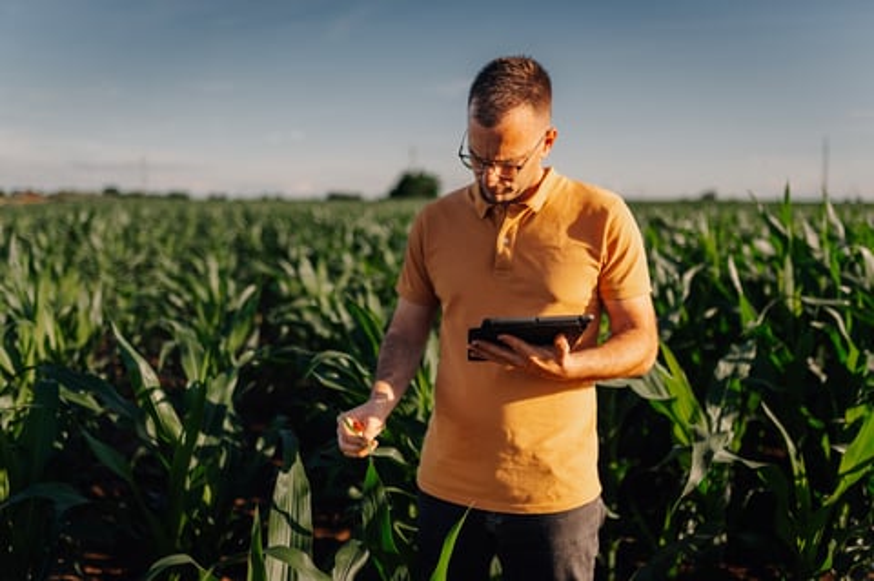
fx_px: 849
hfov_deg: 54.5
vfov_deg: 37.8
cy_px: 290
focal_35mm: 35
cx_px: 437
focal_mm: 35
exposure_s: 1/4000
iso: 125
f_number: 1.8
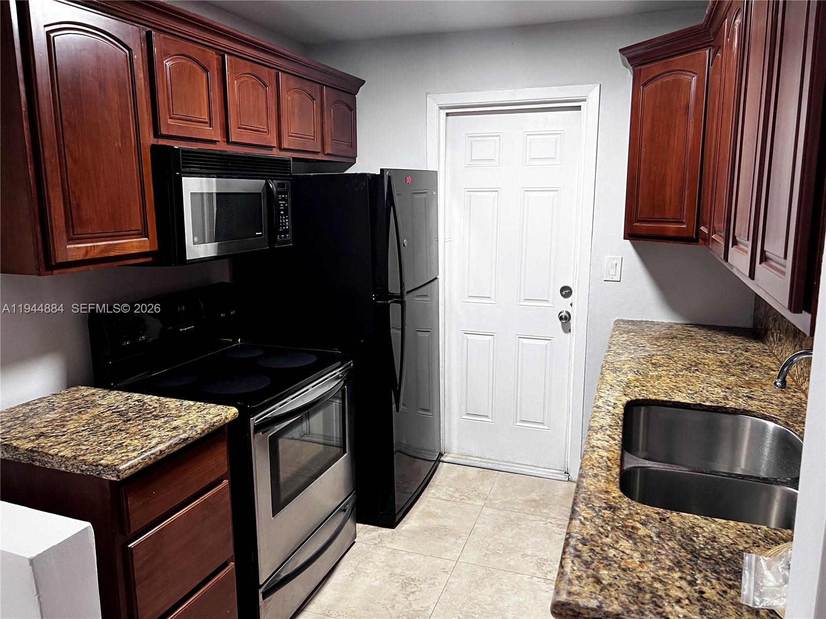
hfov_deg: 67.3
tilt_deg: -11.0
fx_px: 620
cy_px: 310
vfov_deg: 53.1
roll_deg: +1.8
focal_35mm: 26
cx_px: 413
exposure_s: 1/60
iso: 160
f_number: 1.5
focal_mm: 5.7
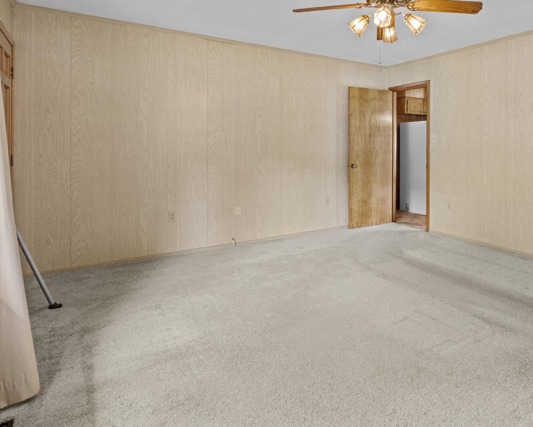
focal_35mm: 23
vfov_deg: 59.7
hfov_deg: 69.1
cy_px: 149
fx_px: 363
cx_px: 382
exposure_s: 1
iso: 400
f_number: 8
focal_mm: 10
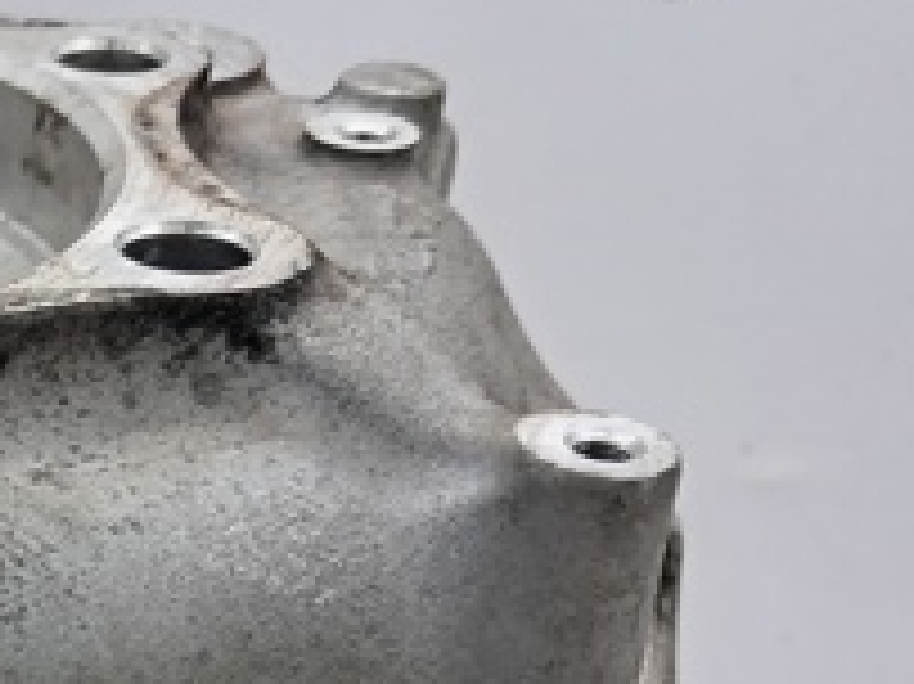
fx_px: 2243
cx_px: -383
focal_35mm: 85
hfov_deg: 20.3
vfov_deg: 16.1
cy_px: 974
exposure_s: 1/50
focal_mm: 4
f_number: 1.8
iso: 160
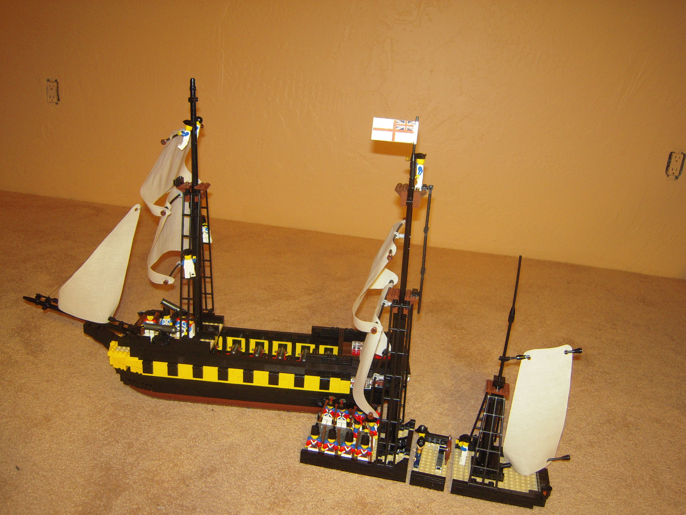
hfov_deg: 58.4
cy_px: 258
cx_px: 343
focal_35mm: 31
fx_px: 614
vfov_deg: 45.4
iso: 200
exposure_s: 1/15
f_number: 2.8
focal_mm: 5.6
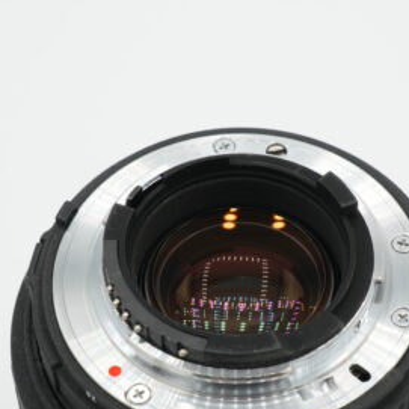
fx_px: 1738
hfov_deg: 13.4
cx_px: 223
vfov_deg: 13.4
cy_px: 264
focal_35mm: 130
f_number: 11
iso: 200
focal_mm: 46
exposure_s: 1/80
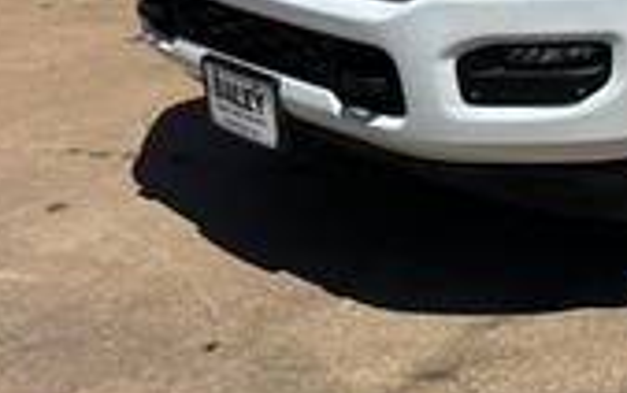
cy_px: -100
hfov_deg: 22.8
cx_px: 787
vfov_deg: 15.3
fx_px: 1403
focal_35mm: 82
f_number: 1.5
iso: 50
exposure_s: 1/10309
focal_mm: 5.7
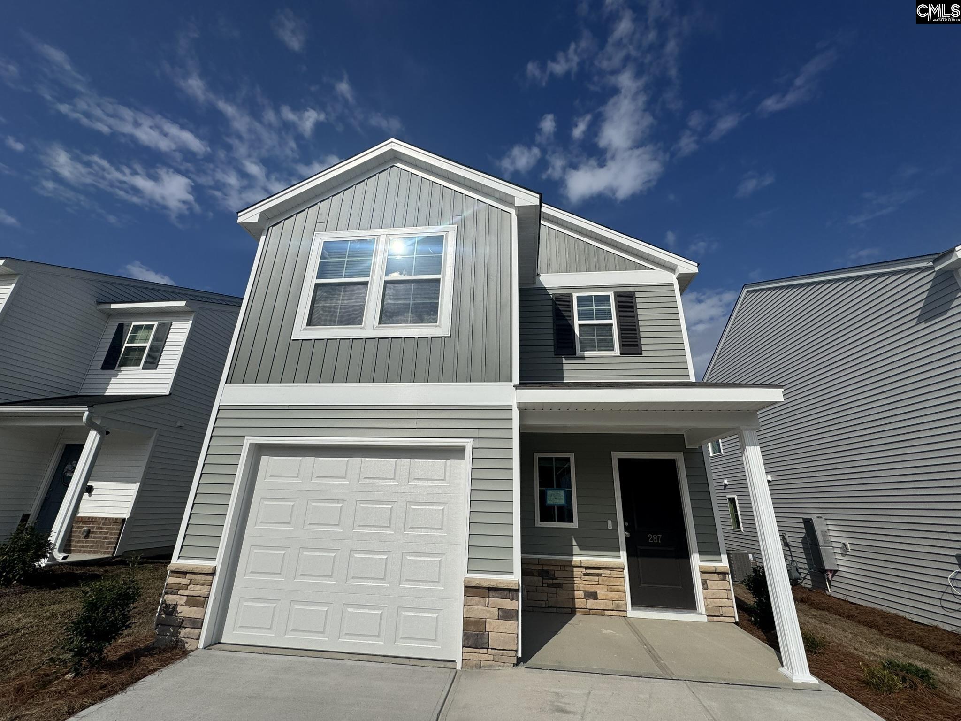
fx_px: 389
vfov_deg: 85.7
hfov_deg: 102.1
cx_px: 480
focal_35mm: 14
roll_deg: +0.2
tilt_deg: +21.1
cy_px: 360
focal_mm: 2.22
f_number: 2.2
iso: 40
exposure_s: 1/7299
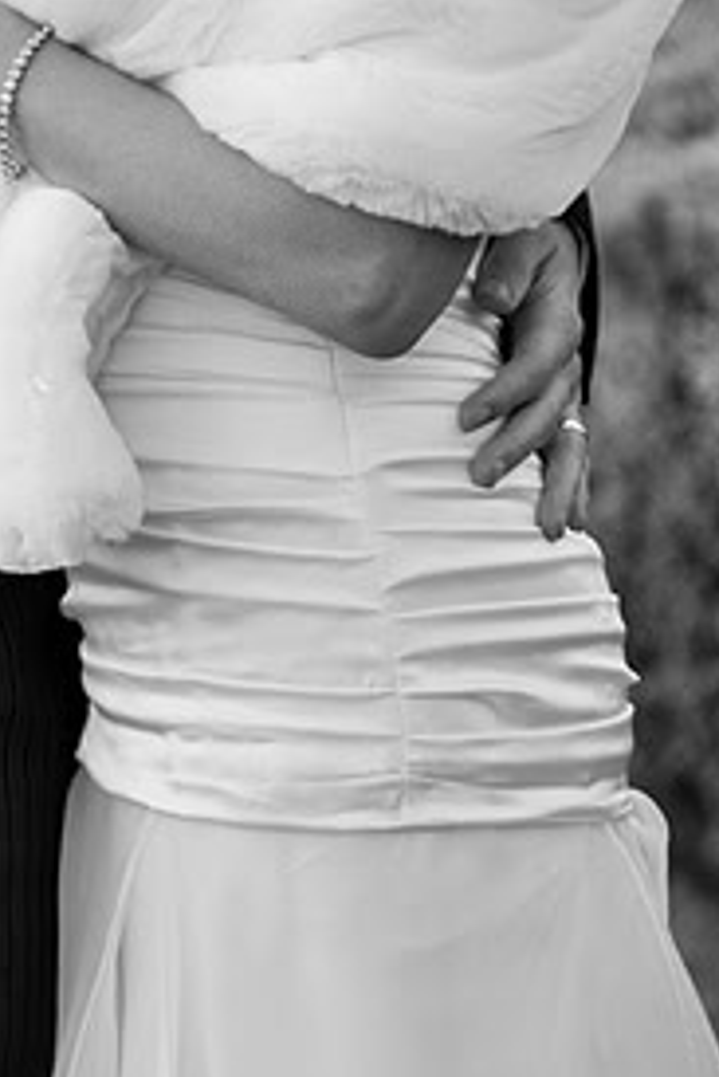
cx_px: 139
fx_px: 9927
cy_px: 373
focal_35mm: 332
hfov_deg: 4.1
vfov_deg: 6.2
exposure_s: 1/640
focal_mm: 135
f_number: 5.6
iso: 500
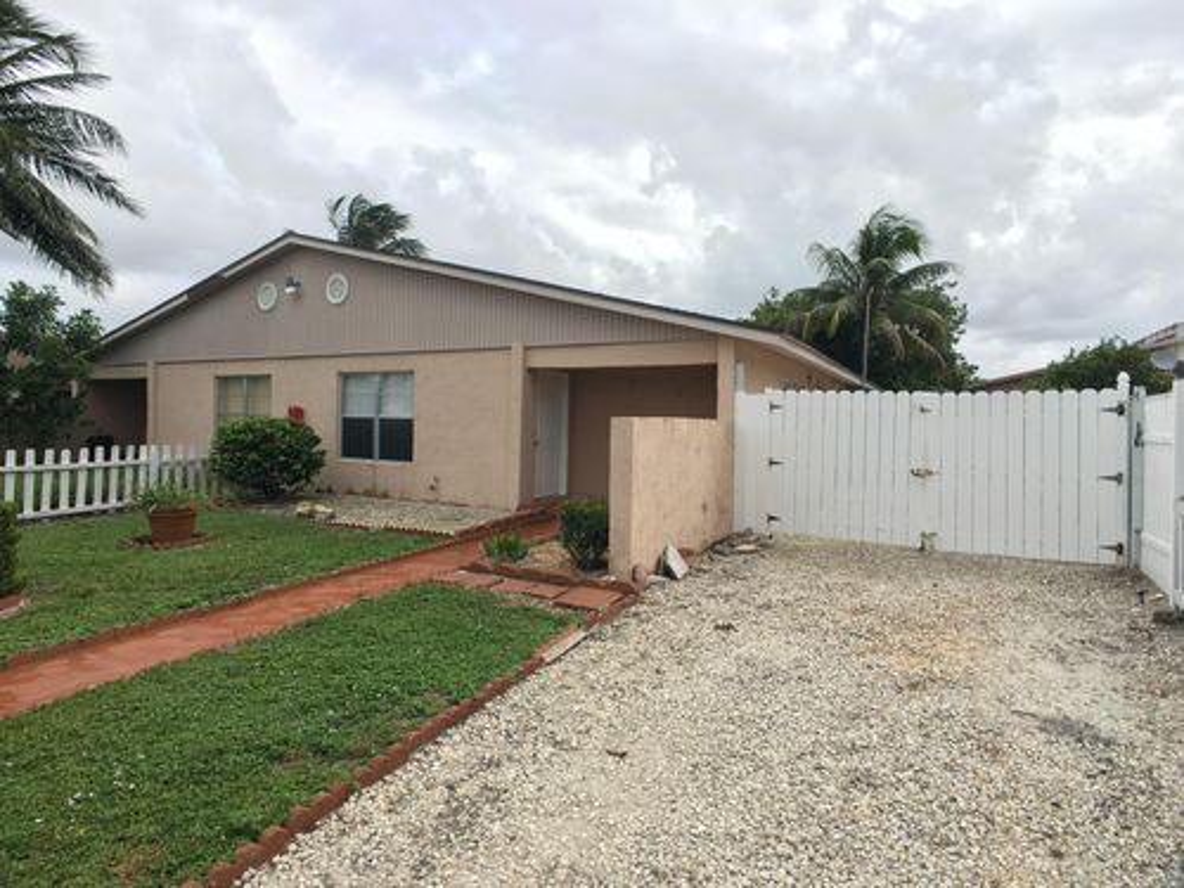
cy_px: 444
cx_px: 592
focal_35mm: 29
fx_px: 992
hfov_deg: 61.7
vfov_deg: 48.2
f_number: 2.2
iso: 25
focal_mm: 4.15
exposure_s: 1/657
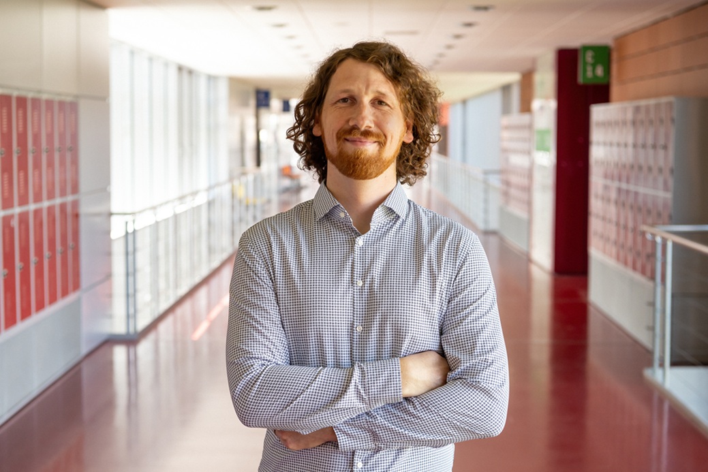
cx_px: 354
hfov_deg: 36.2
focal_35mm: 55
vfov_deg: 24.6
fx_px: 1082
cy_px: 236
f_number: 4
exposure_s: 1/200
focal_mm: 55
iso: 400
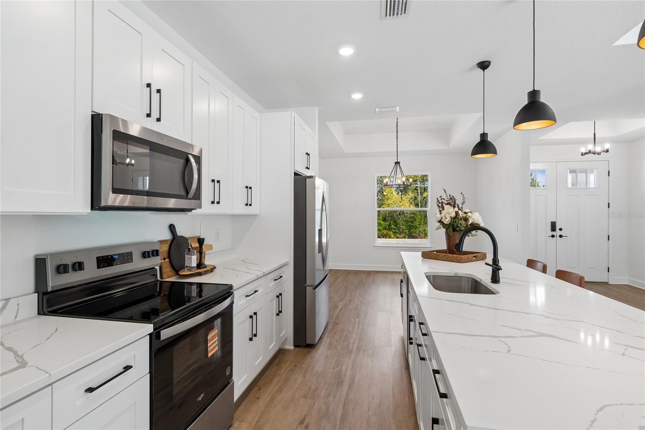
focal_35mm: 18
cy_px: 215
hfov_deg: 90.0
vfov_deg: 67.4
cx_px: 322
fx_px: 322
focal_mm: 12
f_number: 7.1
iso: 100
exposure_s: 1/8
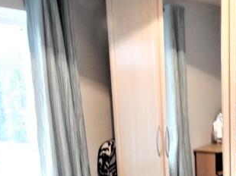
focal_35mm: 47
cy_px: 157
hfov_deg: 40.4
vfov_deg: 29.6
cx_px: 102
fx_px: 320
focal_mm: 4.5
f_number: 4
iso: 800
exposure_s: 1/8
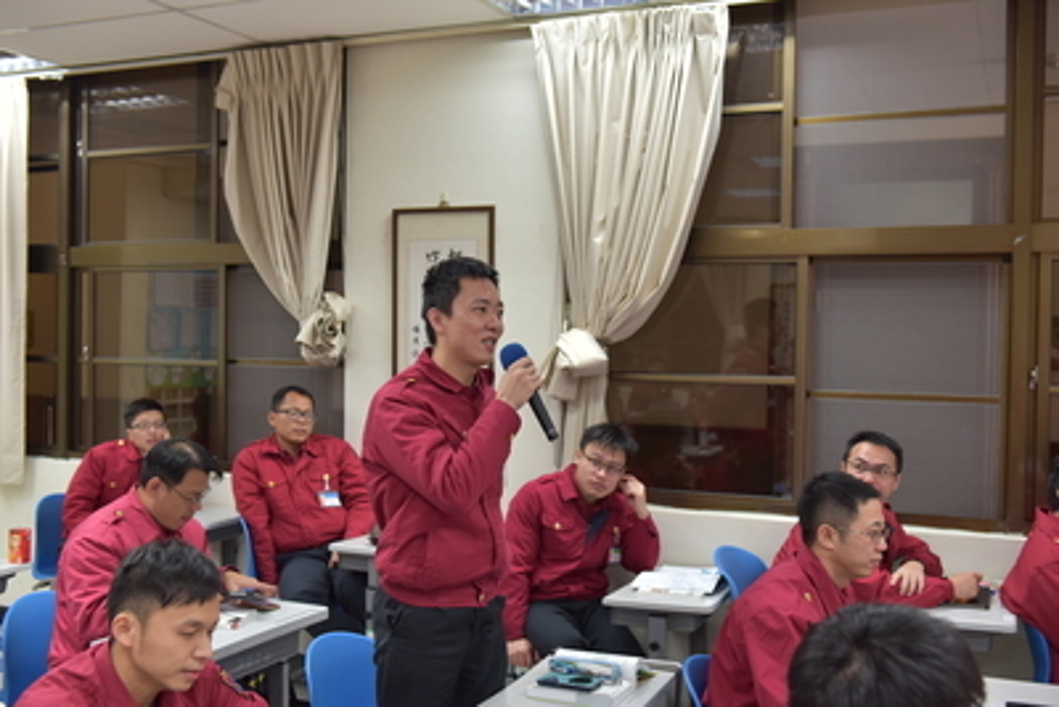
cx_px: 530
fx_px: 1118
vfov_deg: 35.1
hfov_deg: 50.7
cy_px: 354
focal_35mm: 38
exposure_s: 1/60
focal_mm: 38
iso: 400
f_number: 4
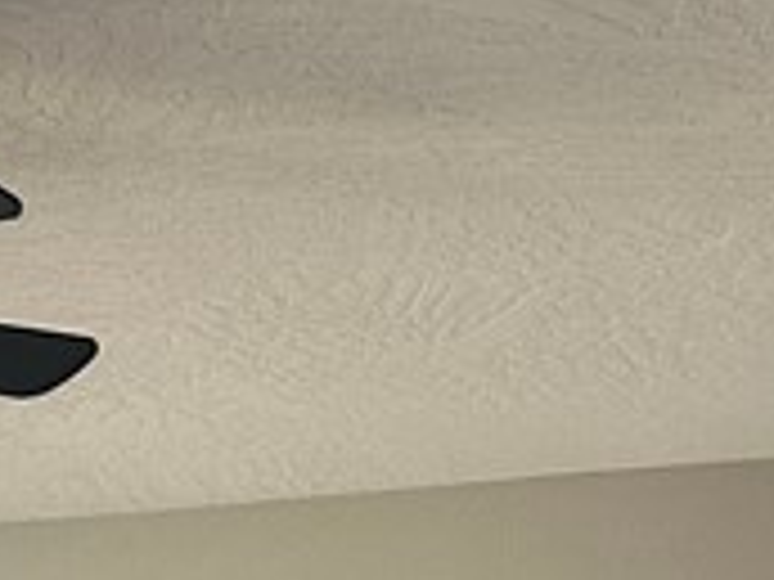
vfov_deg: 9.0
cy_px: 1565
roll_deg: +0.3
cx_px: -50
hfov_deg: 13.6
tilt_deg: -8.9
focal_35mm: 143
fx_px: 3197
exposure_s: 1/121
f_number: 1.78
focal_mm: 6.86
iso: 160
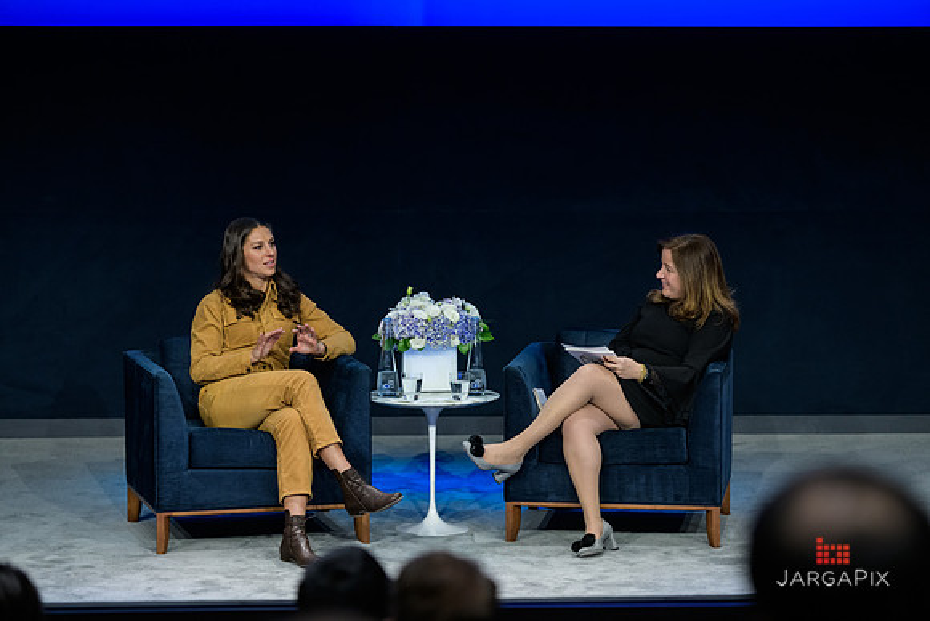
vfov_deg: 11.8
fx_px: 2997
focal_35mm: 116
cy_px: 310
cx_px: 465
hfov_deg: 17.6
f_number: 3.2
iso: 1600
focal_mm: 116
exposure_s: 1/200
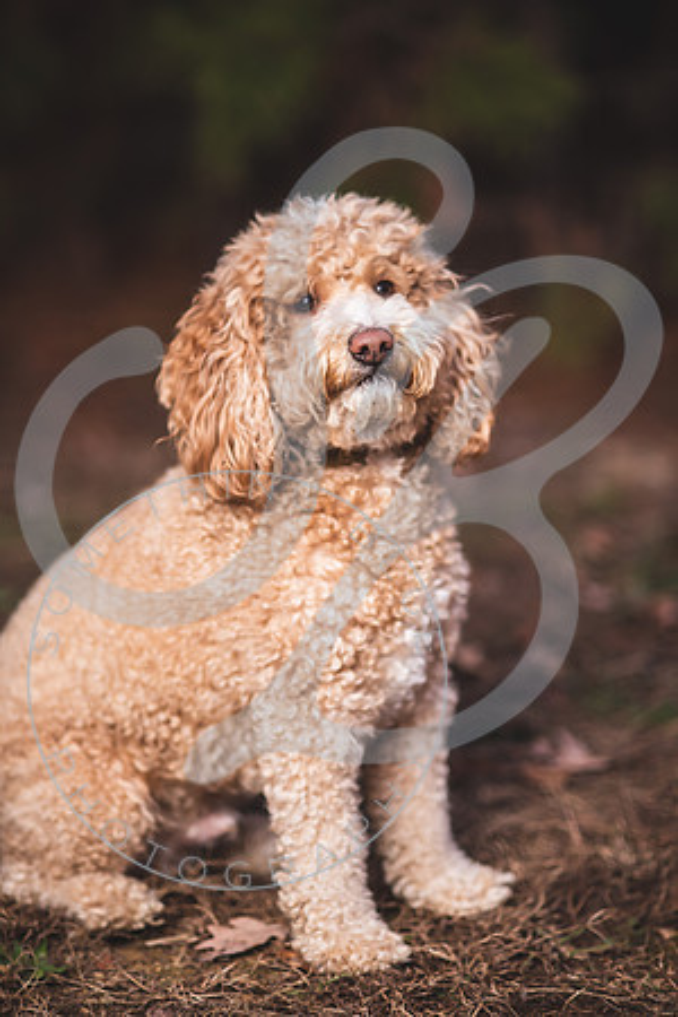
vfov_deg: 23.9
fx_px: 2401
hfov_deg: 16.1
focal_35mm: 85
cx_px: 339
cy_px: 508
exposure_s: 1/200
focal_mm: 85
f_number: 1.8
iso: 320
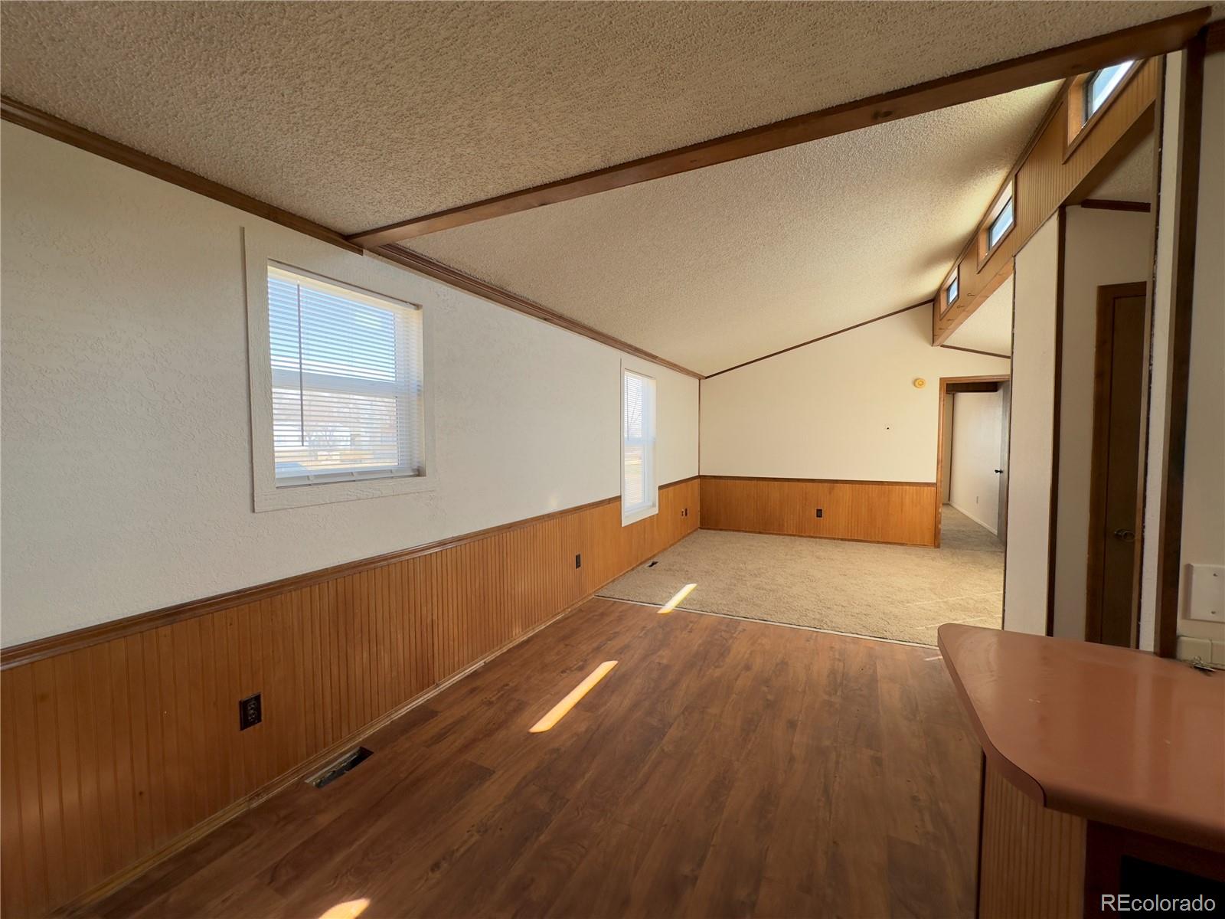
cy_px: 460
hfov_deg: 102.1
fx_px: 495
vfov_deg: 85.7
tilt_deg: -2.5
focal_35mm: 14
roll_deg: -0.5
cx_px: 612
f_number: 2.2
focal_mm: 2.22
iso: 40
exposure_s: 1/113
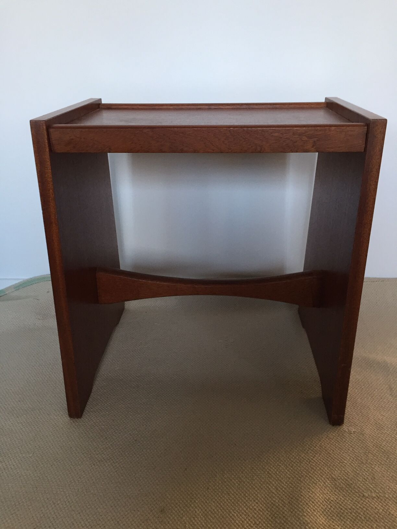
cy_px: 264
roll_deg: -0.8
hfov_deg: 48.2
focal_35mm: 29
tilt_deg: -24.9
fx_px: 443
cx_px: 198
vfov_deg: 61.7
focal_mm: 4.15
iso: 125
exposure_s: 1/33
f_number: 2.2
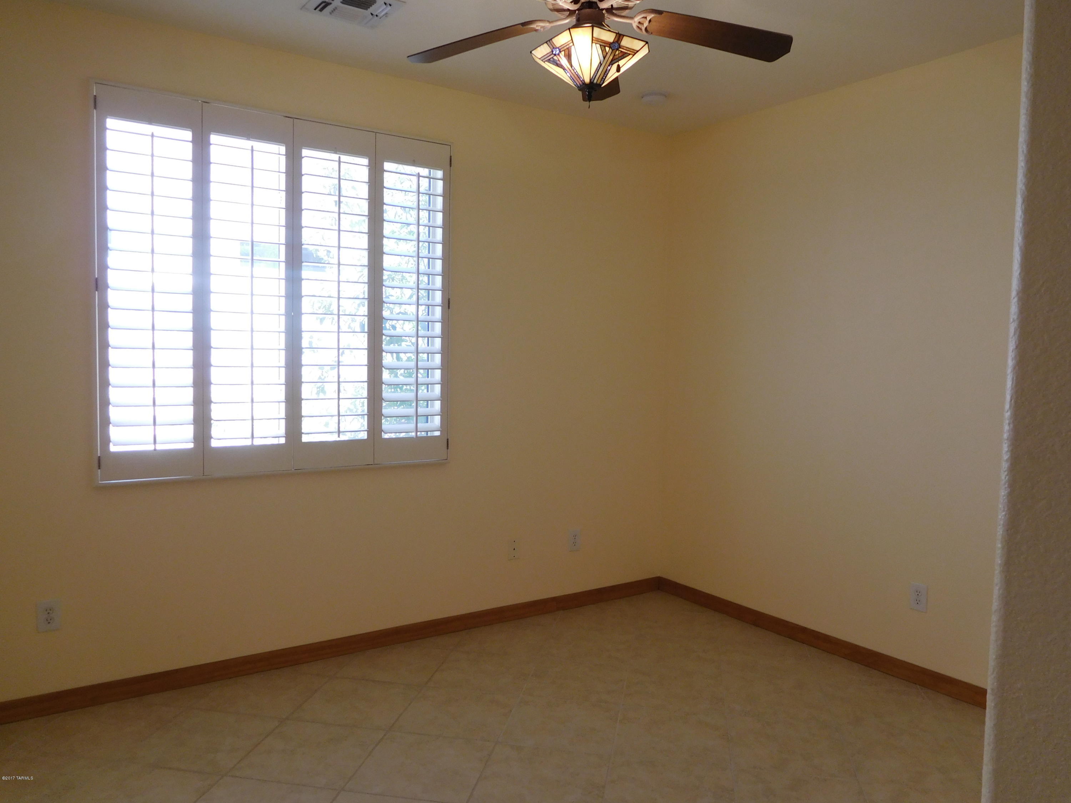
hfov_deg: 69.4
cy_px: 402
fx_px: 773
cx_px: 536
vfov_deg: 54.9
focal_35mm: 25
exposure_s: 1/30
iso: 140
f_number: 3.4
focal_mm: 4.5
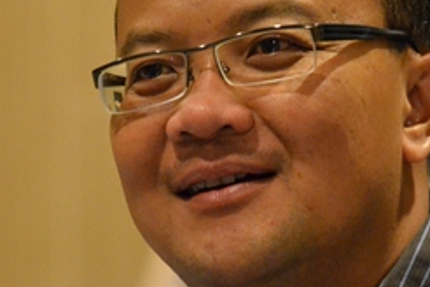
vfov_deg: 1.5
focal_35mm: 935
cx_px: 124
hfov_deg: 2.2
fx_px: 11167
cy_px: 162
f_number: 5.3
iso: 3200
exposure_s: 1/15
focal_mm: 240
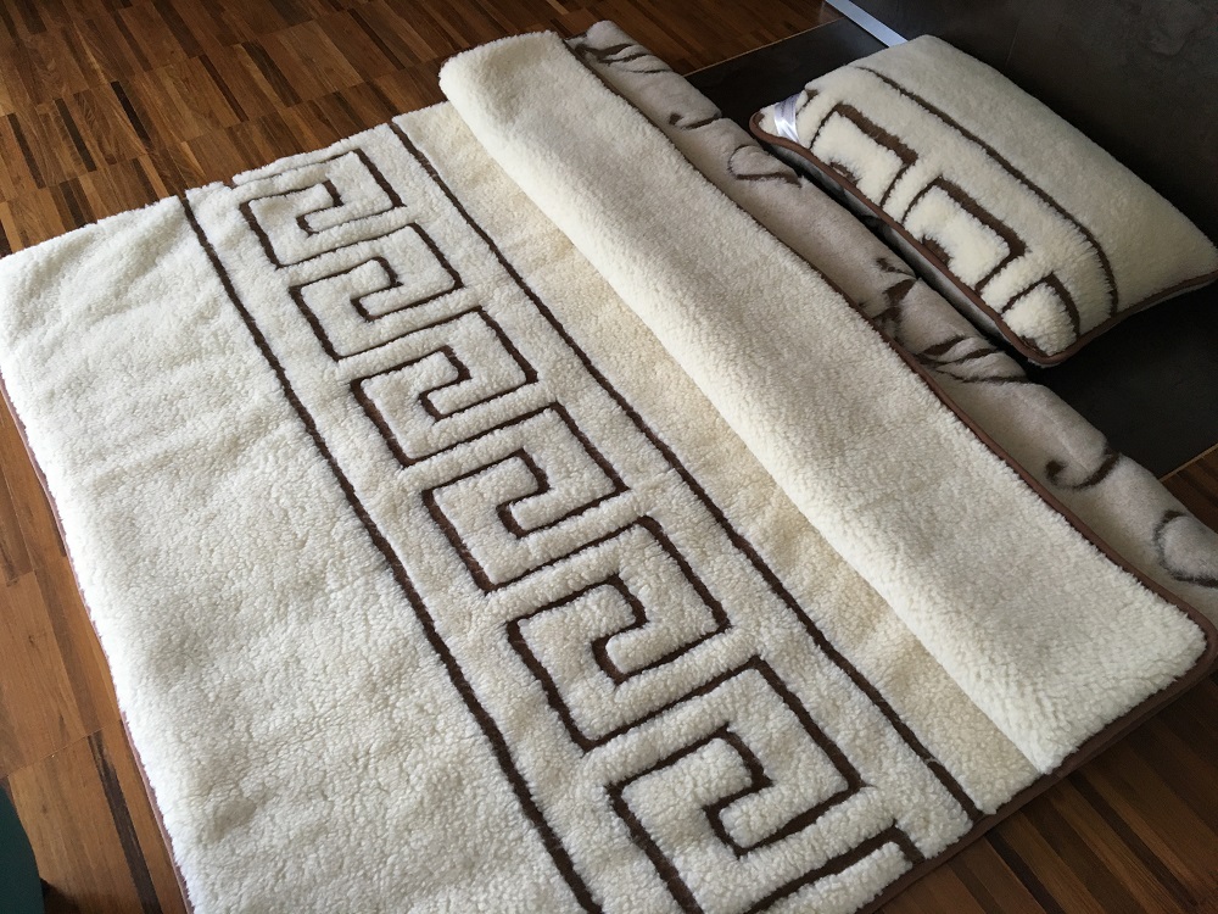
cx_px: 609
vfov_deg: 48.2
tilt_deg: -52.6
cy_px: 457
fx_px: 1020
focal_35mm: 29
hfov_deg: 61.7
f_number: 2.2
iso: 125
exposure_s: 1/33
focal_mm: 4.15
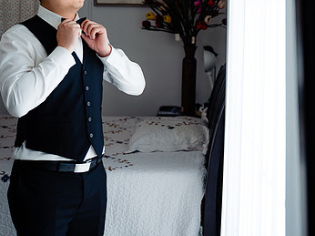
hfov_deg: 27.4
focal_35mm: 70
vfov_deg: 20.8
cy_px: 55
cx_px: 242
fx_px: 637
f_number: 2.8
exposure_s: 1/500
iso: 250
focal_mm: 36
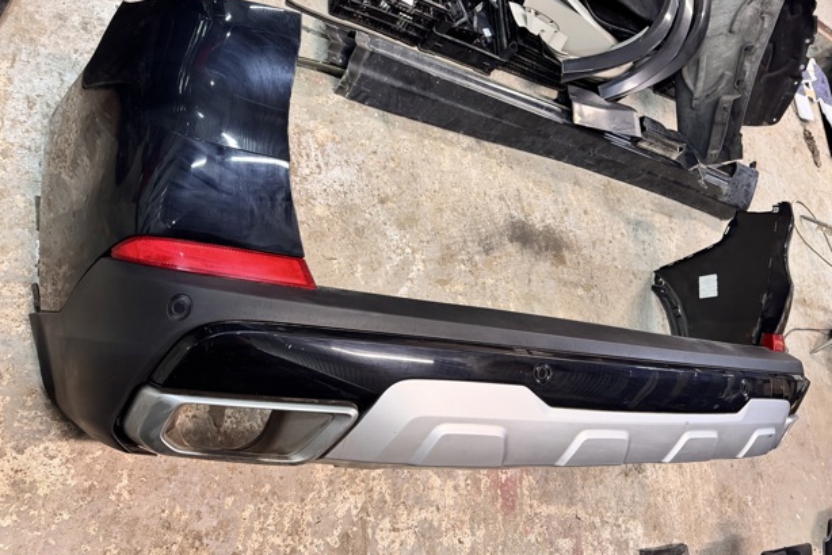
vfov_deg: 49.6
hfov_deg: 69.4
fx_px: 601
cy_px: 268
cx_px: 425
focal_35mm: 26
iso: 320
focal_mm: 6.76
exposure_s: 1/50
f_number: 1.78
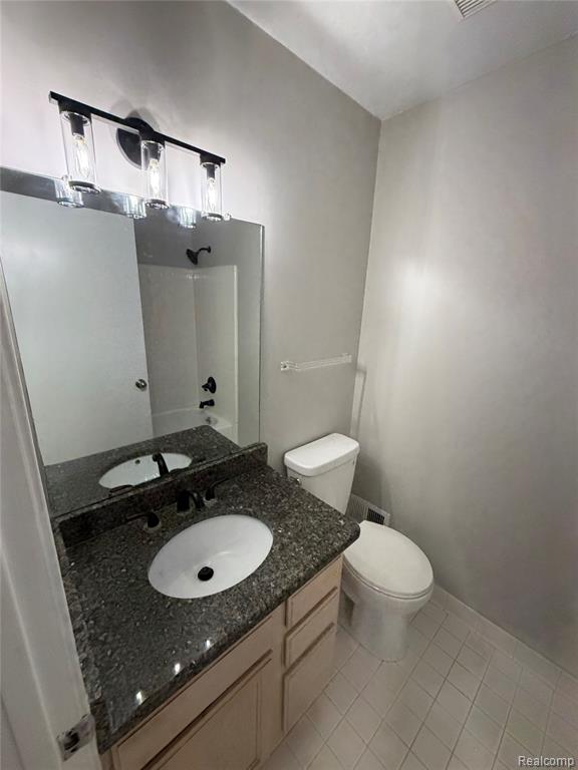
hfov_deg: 85.7
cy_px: 385
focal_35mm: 14
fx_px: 312
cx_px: 289
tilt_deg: -15.6
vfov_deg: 102.1
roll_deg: -1.9
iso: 320
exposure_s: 1/120
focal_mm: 2.22
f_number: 2.2
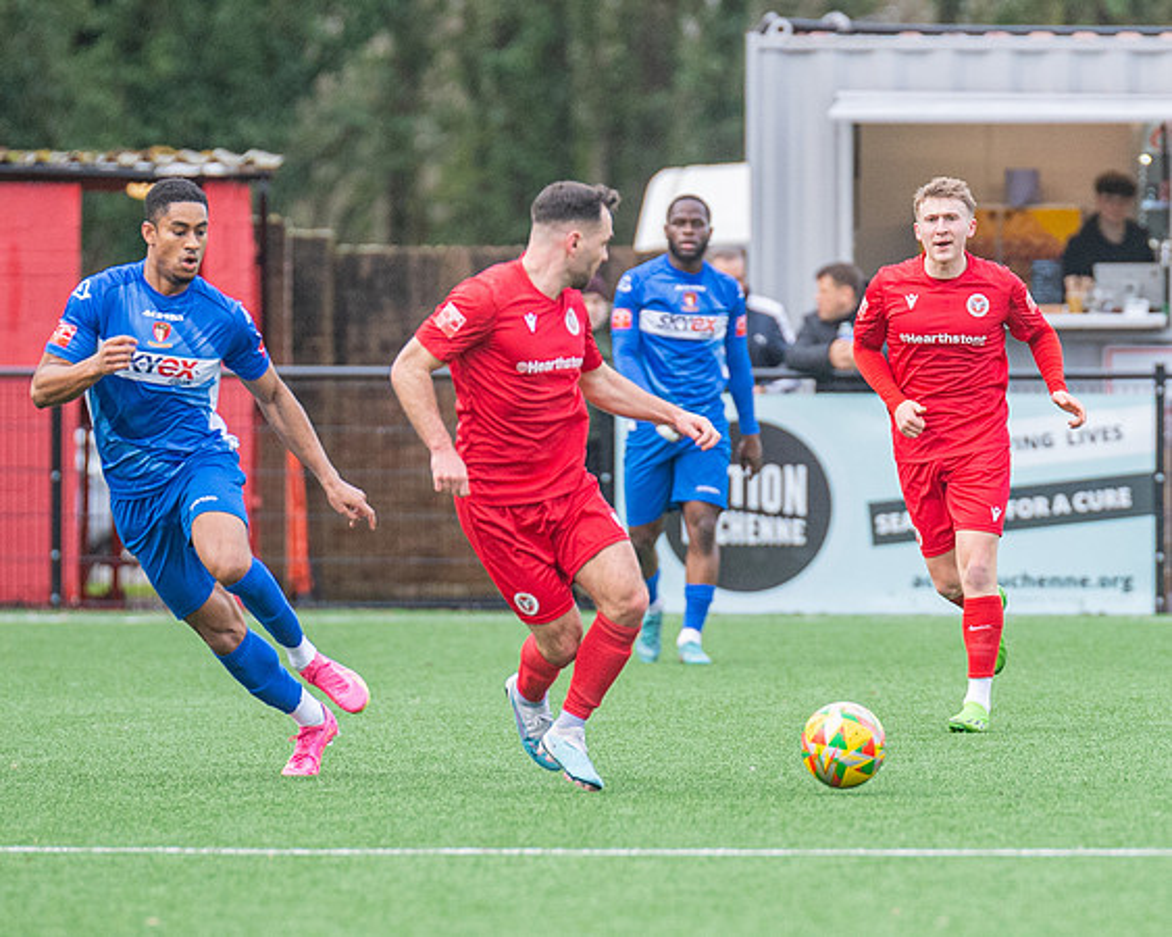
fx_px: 23786
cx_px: 876
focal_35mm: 686
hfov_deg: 2.8
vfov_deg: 2.3
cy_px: 386
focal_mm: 300
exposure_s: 1/1000
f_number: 4
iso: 1600
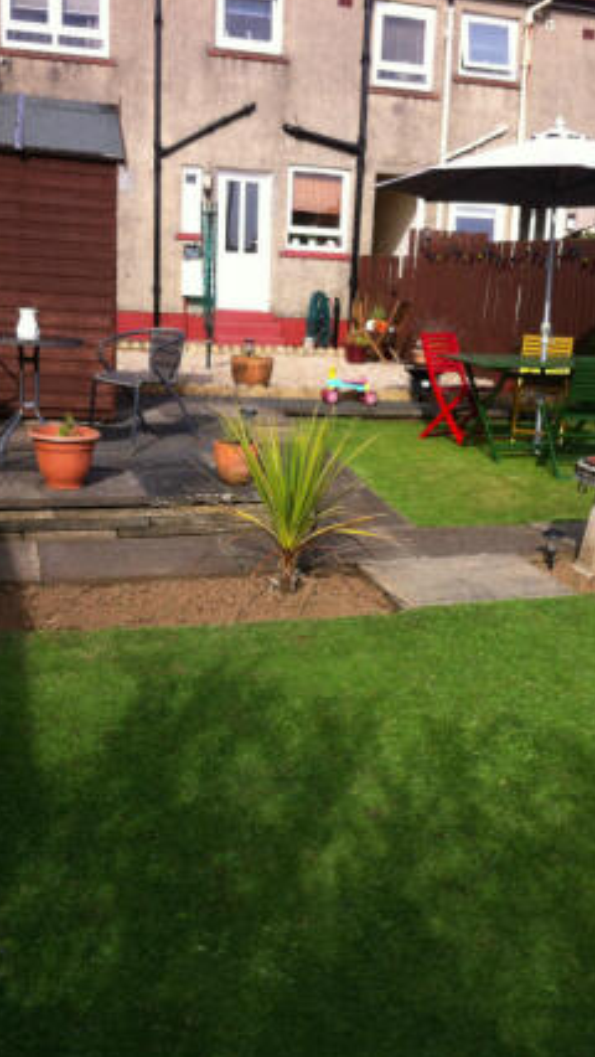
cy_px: 522
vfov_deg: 51.6
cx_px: 364
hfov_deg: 30.4
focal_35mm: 39
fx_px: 1093
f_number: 2.8
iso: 80
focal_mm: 3.85
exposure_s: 1/479
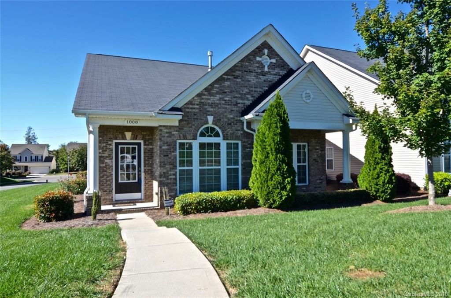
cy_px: 149
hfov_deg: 73.9
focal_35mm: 24
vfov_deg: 52.9
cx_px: 226
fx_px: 300
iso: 100
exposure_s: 1/160
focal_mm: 16
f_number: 8
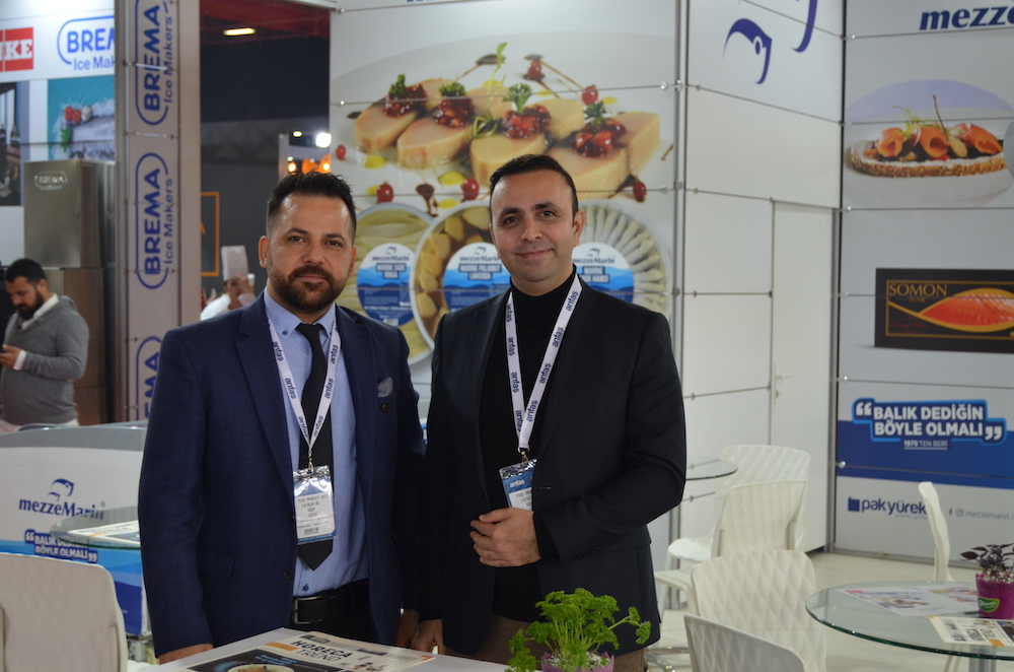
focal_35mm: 57
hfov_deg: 35.1
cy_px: 336
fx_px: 1602
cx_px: 507
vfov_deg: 23.7
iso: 400
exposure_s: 1/80
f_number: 4.8
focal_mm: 38
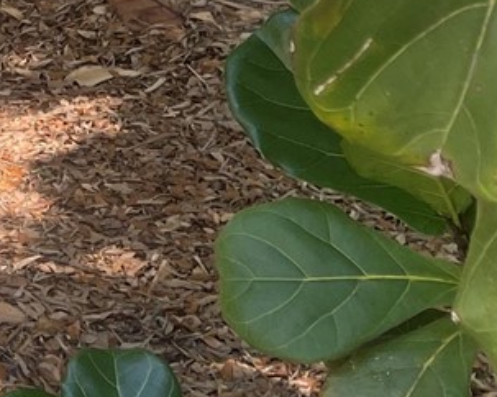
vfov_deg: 11.3
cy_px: -246
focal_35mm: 129
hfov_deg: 12.8
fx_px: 1896
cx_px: -535
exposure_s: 1/263
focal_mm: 5.1
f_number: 1.6
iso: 32
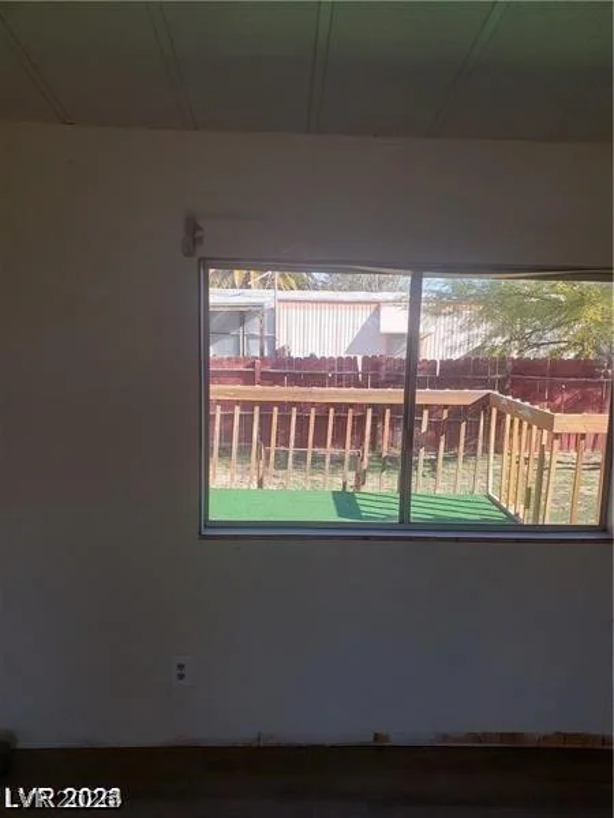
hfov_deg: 53.1
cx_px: 307
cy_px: 409
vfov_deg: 67.3
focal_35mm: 26
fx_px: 615
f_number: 2.4
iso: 50
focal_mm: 4.3
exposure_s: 1/210
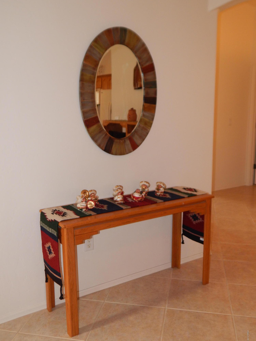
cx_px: 128
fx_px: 345
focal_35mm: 35
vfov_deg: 52.6
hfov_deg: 40.7
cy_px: 170
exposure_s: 1/30
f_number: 3.3
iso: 200
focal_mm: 6.1
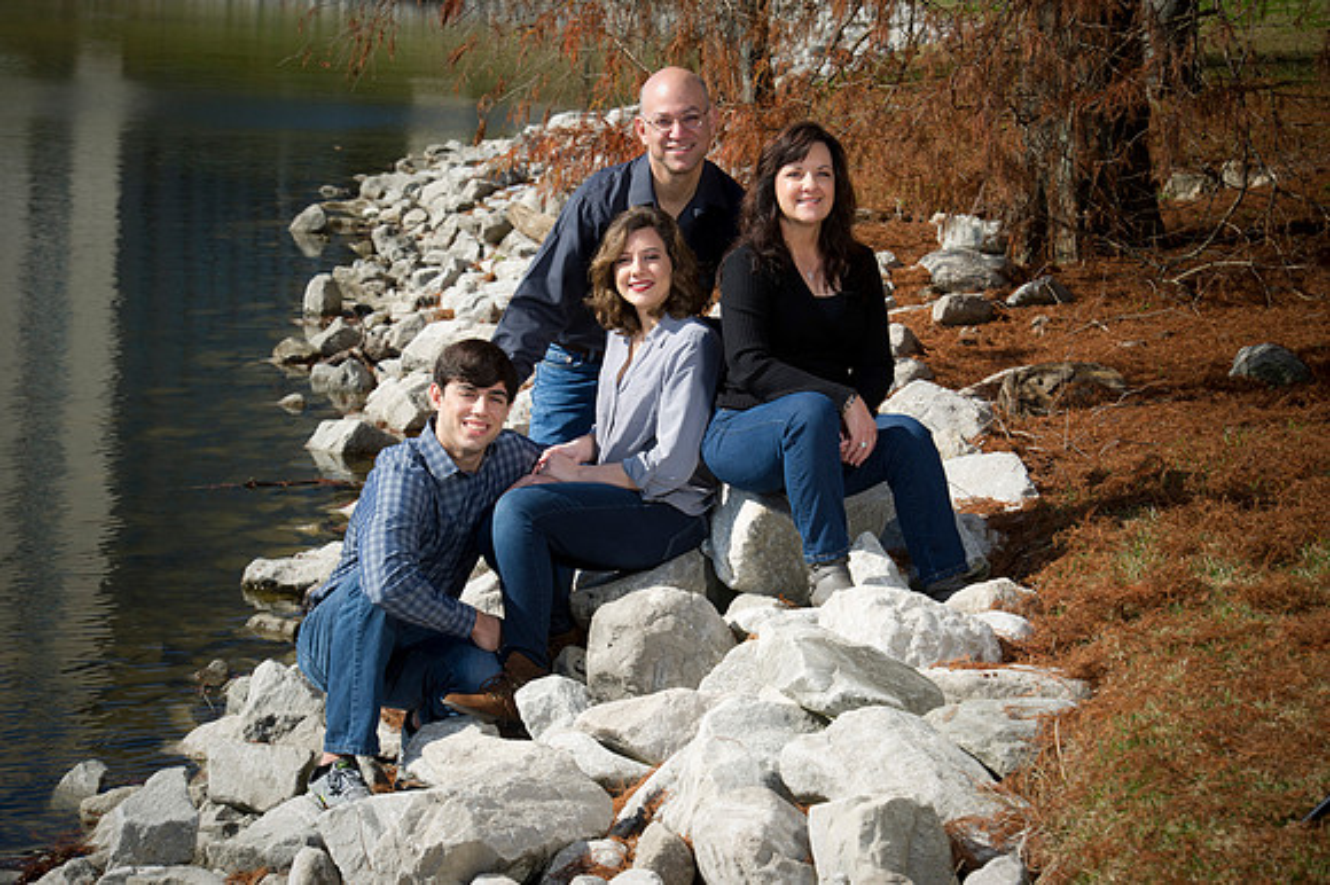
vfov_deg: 13.7
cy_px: 442
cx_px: 665
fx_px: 3692
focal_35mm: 100
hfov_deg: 20.4
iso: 200
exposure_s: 1/160
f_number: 10
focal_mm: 100
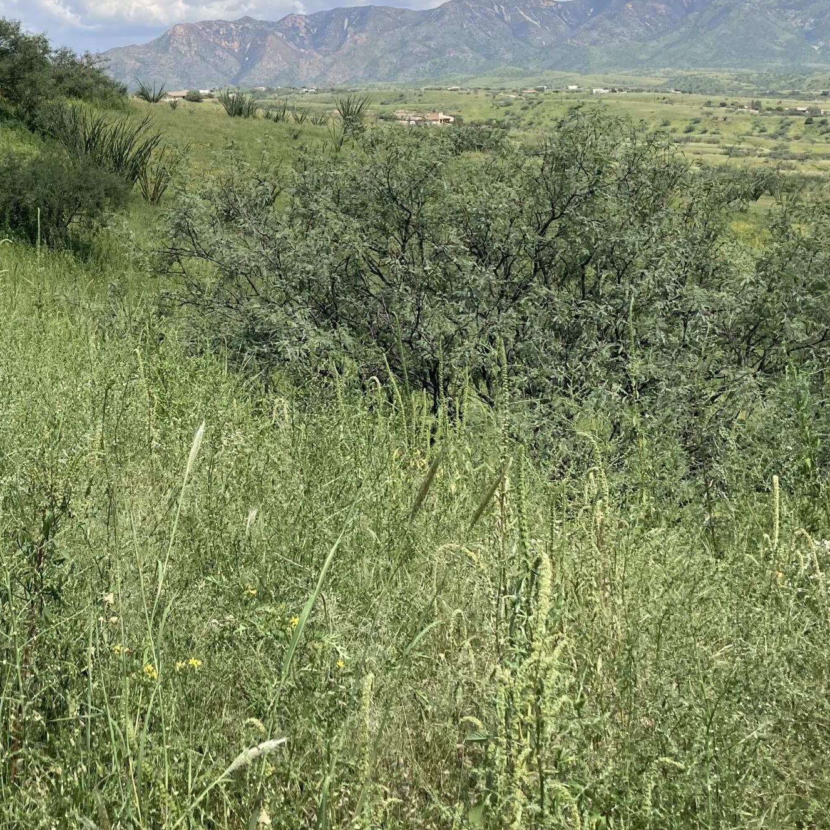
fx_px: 1519
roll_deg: +1.3
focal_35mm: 56
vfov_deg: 30.2
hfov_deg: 30.1
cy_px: 231
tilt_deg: -0.3
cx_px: 212
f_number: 1.8
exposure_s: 1/1845
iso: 20
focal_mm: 3.99
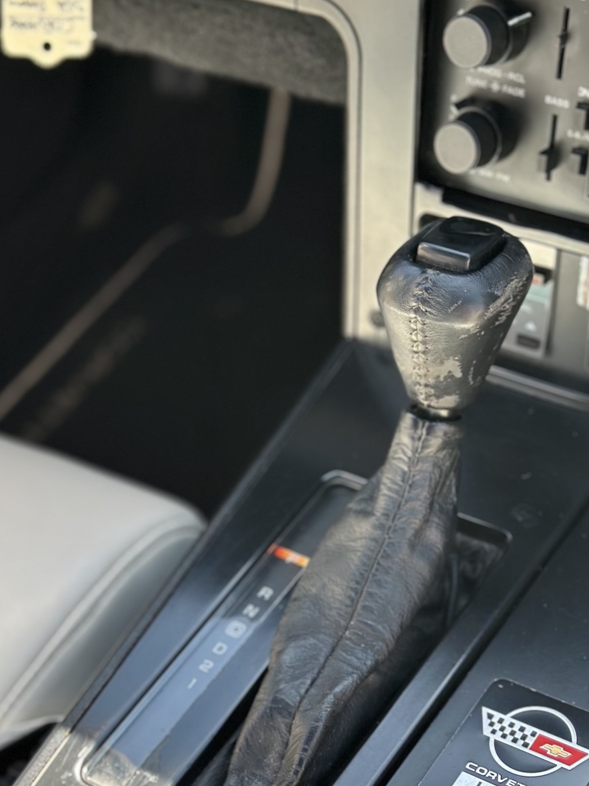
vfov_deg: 25.1
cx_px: 359
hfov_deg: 19.1
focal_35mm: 77
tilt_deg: -47.4
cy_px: 561
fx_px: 1748
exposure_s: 1/262
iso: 80
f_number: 1.78
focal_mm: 6.86
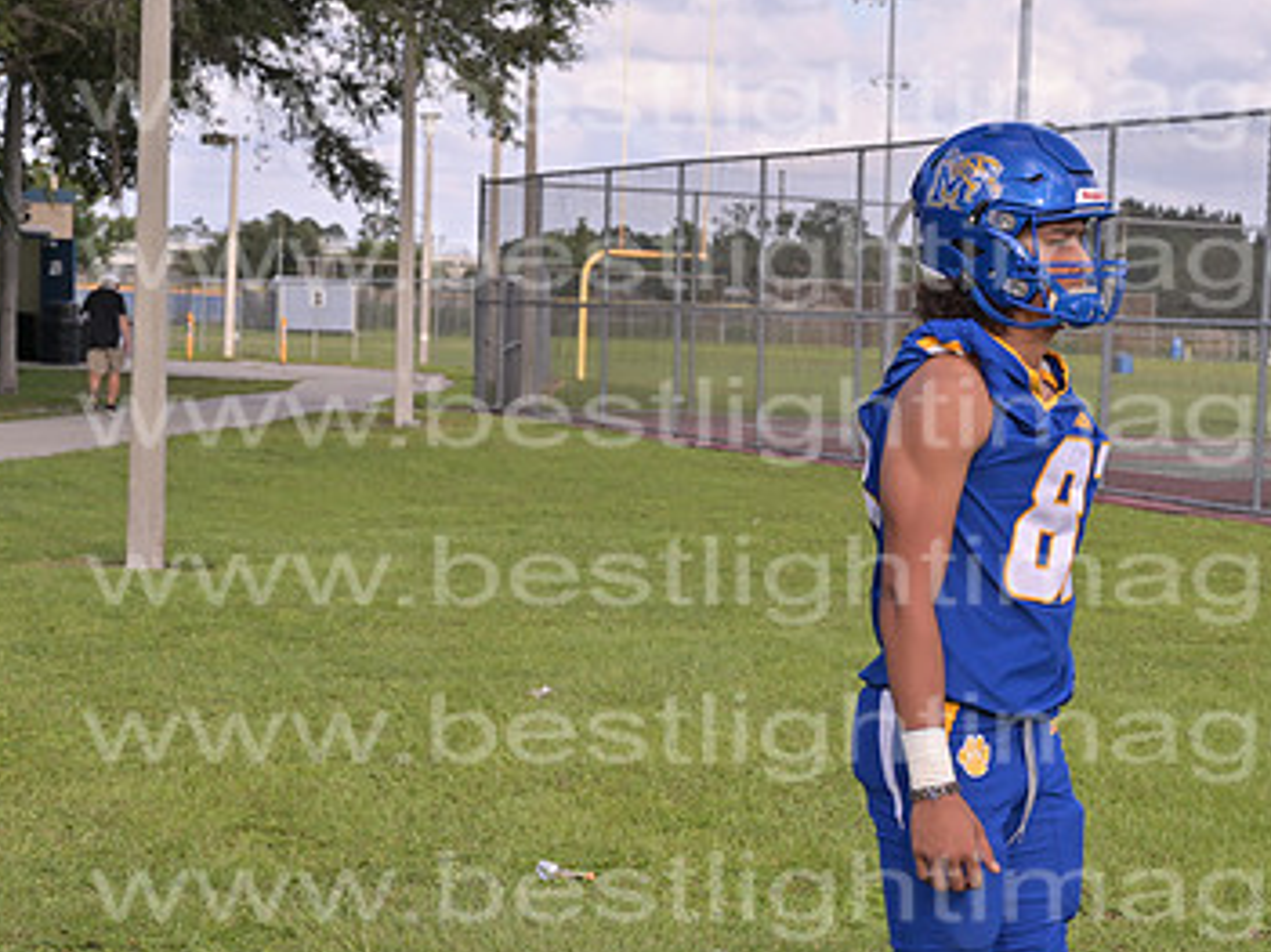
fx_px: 3670
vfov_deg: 14.7
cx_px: 909
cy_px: 659
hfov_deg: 19.5
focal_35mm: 100
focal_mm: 63
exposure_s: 1/250
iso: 125
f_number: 8
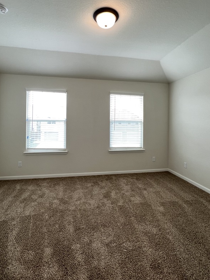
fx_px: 146
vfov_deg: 87.3
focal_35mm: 18
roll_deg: -1.4
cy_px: 122
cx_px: 104
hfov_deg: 71.6
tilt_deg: +0.6
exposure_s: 1/120
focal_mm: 1.57
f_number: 1.8
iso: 160
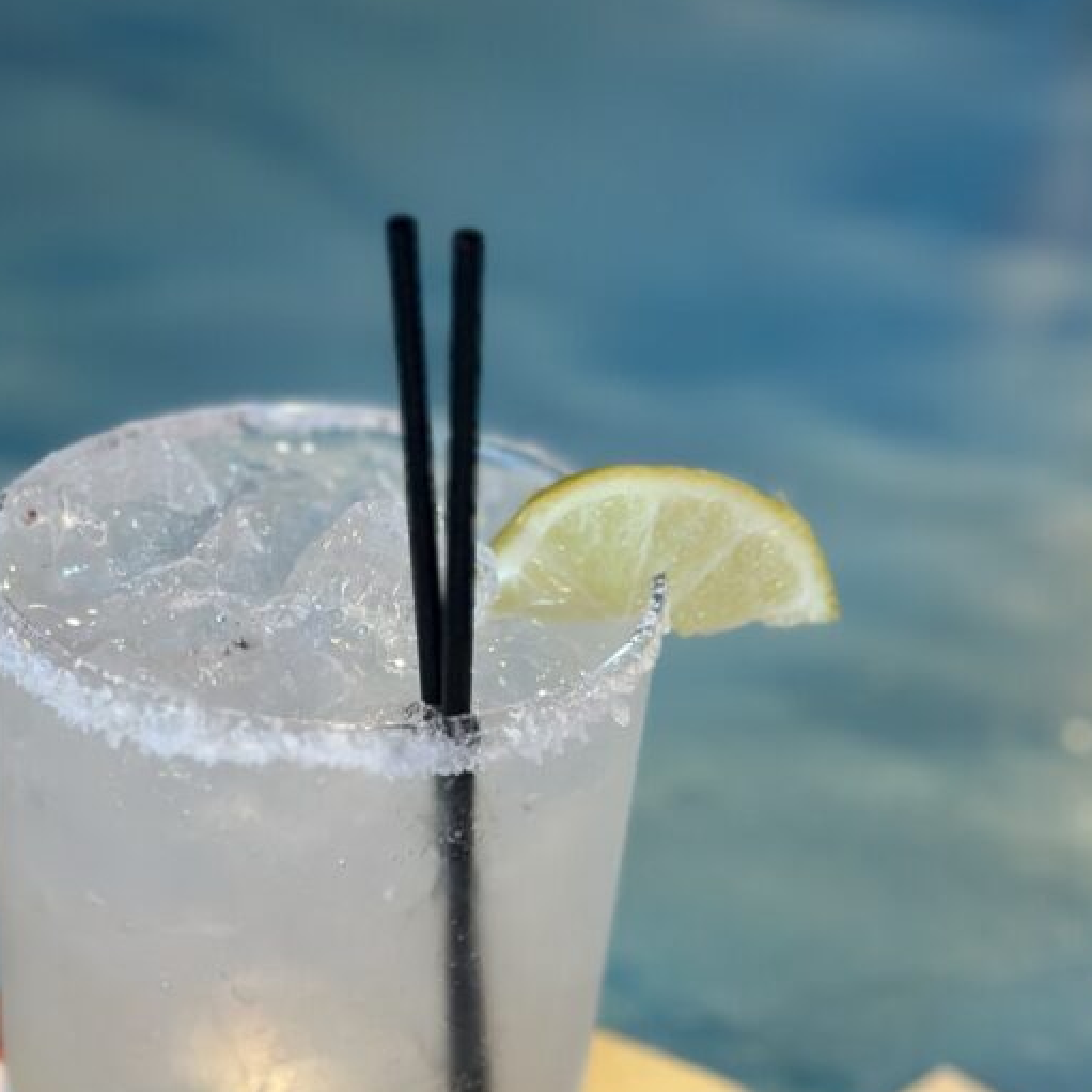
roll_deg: -6.2
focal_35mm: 85
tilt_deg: -34.7
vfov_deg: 20.0
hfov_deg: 20.4
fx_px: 3034
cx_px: 468
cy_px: 981
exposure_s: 1/60
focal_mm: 6.86
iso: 200
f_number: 1.78
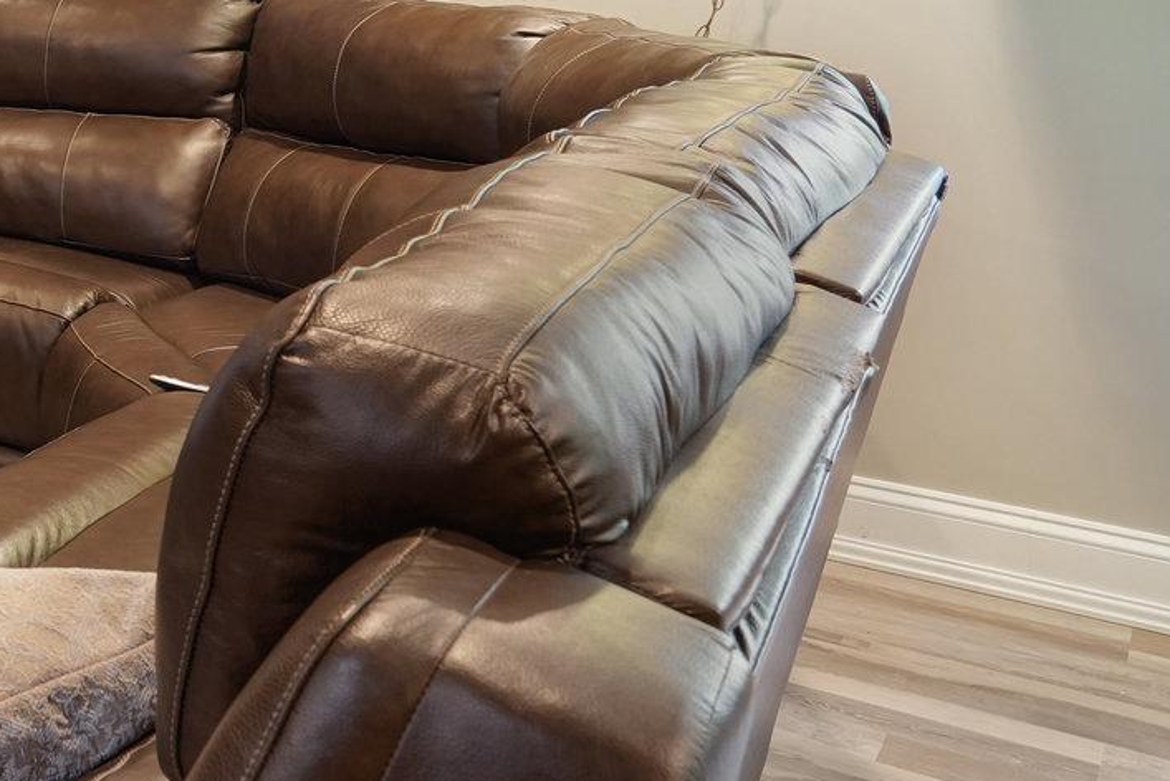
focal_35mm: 55
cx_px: -483
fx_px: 1788
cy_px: -143
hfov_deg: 27.6
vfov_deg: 22.8
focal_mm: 19
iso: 1250
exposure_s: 1
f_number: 8
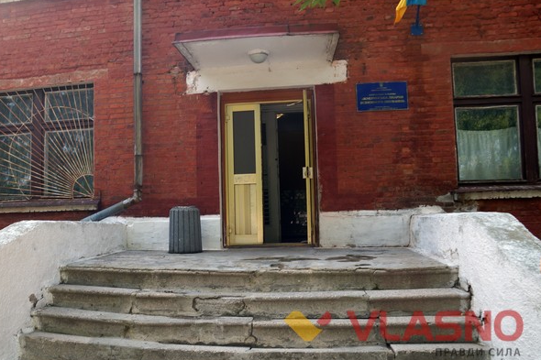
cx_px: 228
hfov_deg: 58.4
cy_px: 202
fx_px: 481
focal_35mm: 32
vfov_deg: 41.0
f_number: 5.6
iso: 100
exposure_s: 1/125
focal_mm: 18
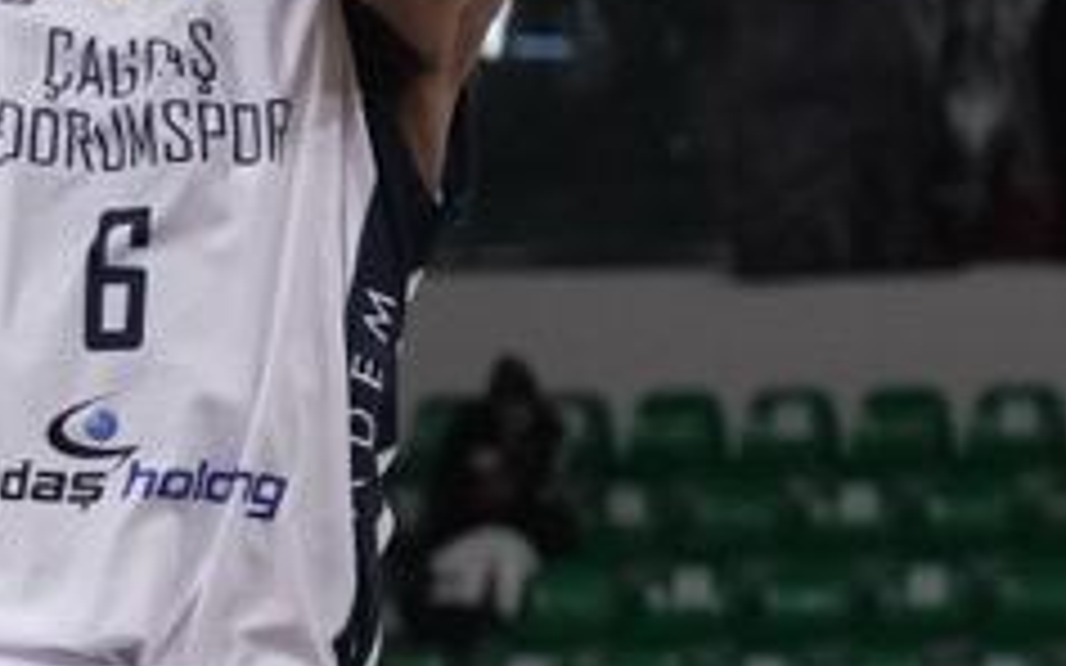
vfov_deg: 3.2
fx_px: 11967
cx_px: -805
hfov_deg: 5.0
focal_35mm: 412
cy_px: 700
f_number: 2.8
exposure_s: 1/1000
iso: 1600
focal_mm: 50
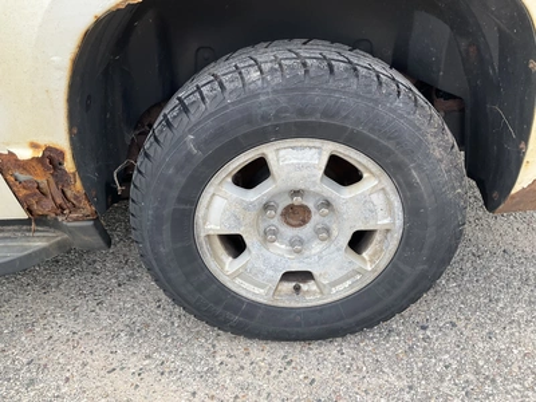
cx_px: 268
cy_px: 201
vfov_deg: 48.2
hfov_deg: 61.7
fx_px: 449
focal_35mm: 29
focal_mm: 3
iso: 25
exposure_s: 1/122
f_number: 1.8
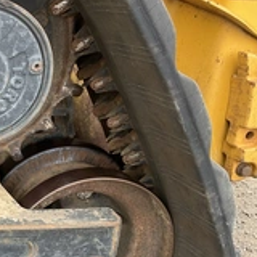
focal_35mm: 64
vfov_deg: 26.9
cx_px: -51
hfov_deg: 24.4
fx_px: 538
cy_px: 145
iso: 40
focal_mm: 3
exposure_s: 1/122
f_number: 1.8
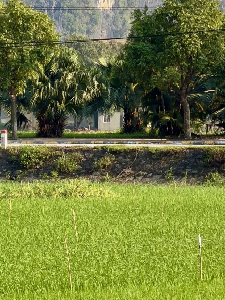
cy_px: 173
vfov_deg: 3.3
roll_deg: -0.4
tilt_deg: -0.3
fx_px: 5135
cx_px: -53
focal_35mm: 593
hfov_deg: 2.5
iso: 50
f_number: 2.8
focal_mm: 16.89
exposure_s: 1/373
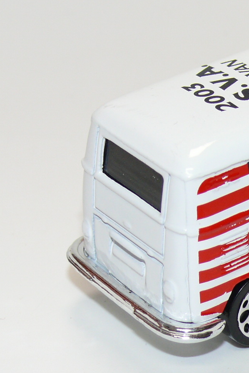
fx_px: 1815
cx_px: 305
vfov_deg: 11.7
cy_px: 167
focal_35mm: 175
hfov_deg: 7.8
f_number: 4
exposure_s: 1/30
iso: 100
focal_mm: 13.3
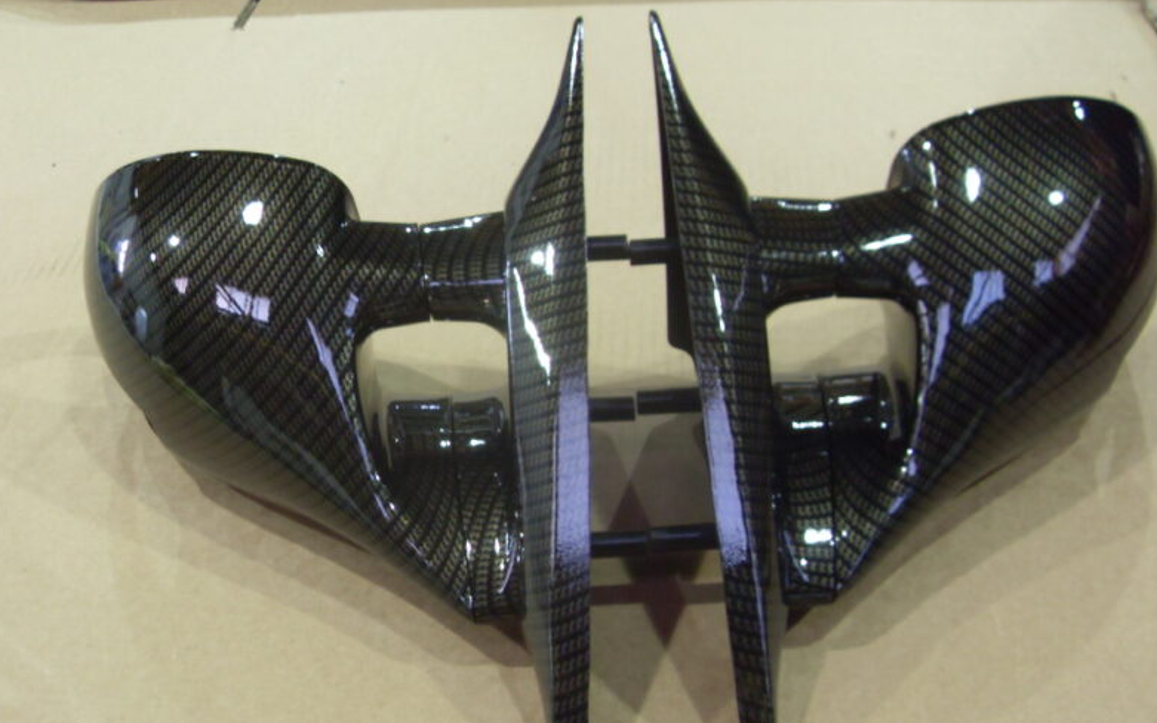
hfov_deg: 51.5
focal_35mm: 38
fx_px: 1198
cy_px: 418
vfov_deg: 33.5
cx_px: 572
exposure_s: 1/20
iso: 200
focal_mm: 6.3
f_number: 2.8
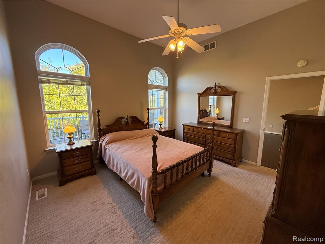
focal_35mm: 14
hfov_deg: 102.1
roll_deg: +0.0
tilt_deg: -7.5
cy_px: 122
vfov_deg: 85.7
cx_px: 162
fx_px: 131
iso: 250
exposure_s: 1/120
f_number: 2.2
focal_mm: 2.22
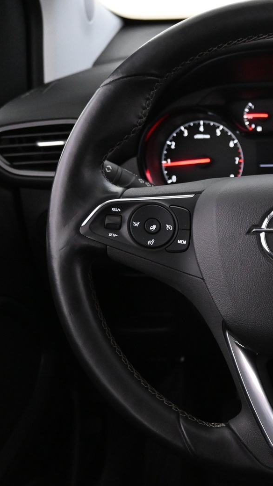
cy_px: 241
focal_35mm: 49
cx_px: 288
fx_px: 631
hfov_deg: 23.2
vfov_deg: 42.1
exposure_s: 1/30
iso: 3200
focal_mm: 20
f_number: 3.8
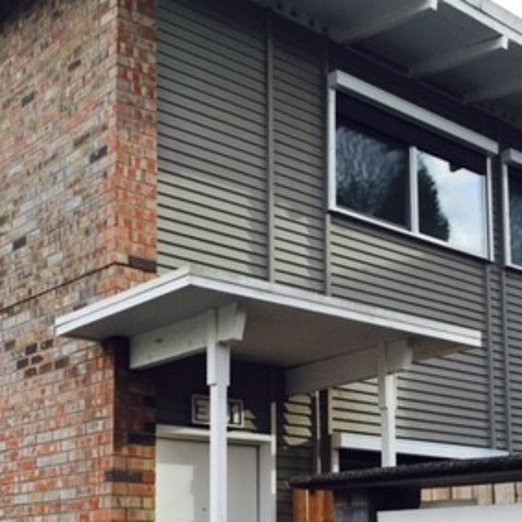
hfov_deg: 29.5
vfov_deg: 28.6
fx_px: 990
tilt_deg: +7.6
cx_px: 293
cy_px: 450
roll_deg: +1.5
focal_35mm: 58
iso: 32
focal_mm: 4.15
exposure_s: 1/282
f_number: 2.2
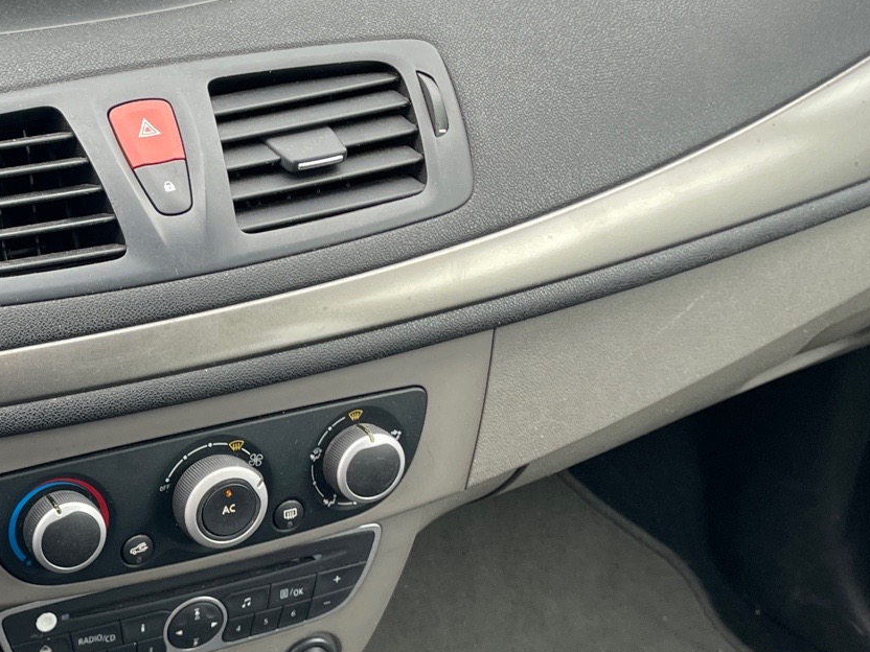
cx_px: -21
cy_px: 425
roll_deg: +5.9
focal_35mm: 60
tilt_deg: -34.1
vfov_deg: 24.3
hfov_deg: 29.8
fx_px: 1508
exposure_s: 1/121
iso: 50
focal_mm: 4.2
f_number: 1.6
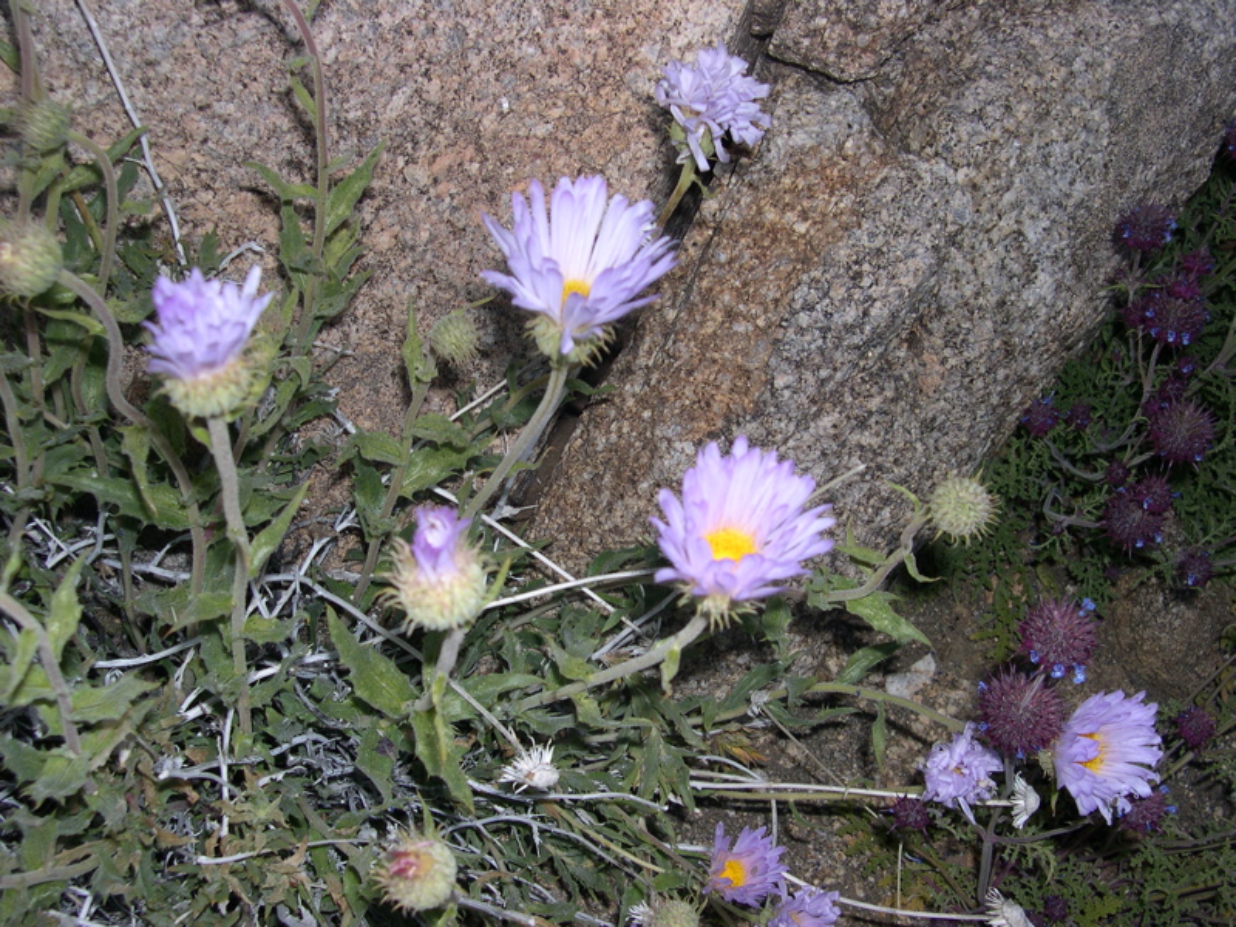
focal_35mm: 38
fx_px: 1357
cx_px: 618
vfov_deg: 37.7
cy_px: 464
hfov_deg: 49.0
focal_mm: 8
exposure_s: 1/60
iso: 100
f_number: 7.6
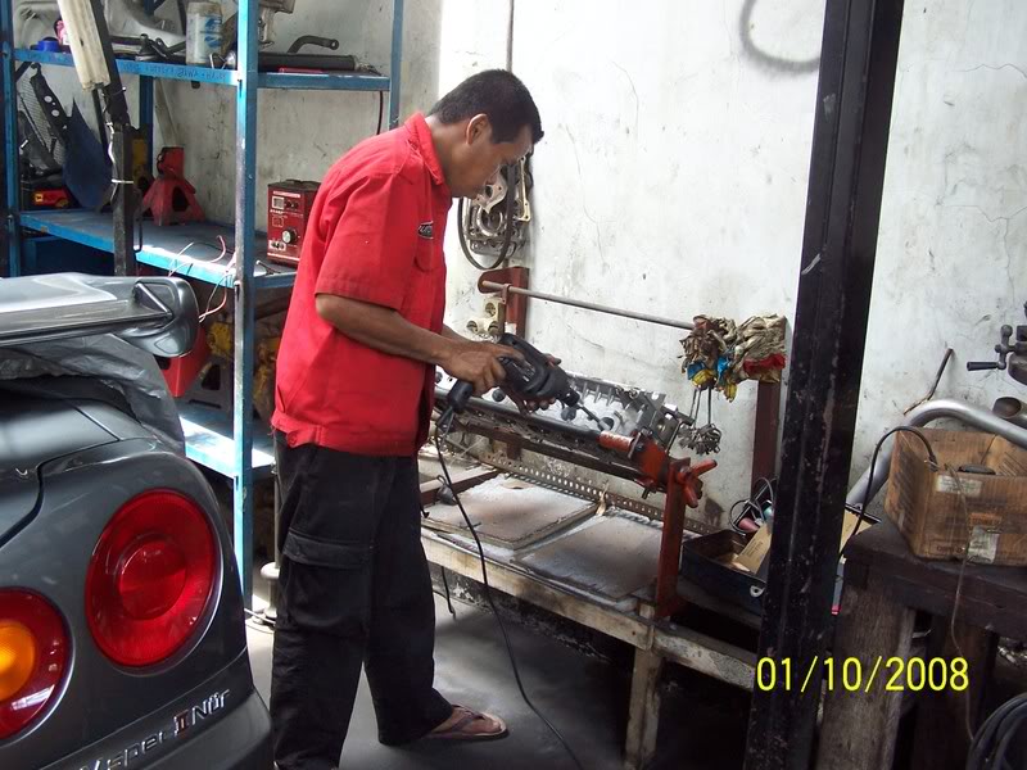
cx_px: 514
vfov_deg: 36.0
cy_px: 385
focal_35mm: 40
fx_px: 1187
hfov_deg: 46.8
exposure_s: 1/30
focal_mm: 6.7
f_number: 2.8
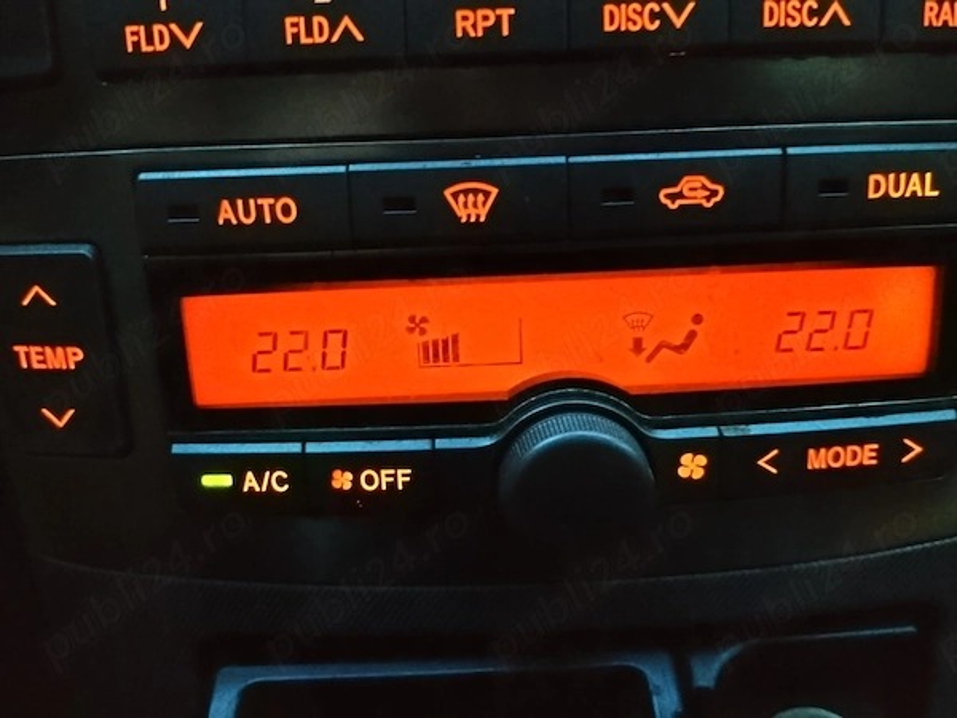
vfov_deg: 48.2
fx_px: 802
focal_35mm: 29
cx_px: 478
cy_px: 359
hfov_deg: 61.7
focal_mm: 4.22
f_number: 1.8
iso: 2500
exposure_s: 1/10
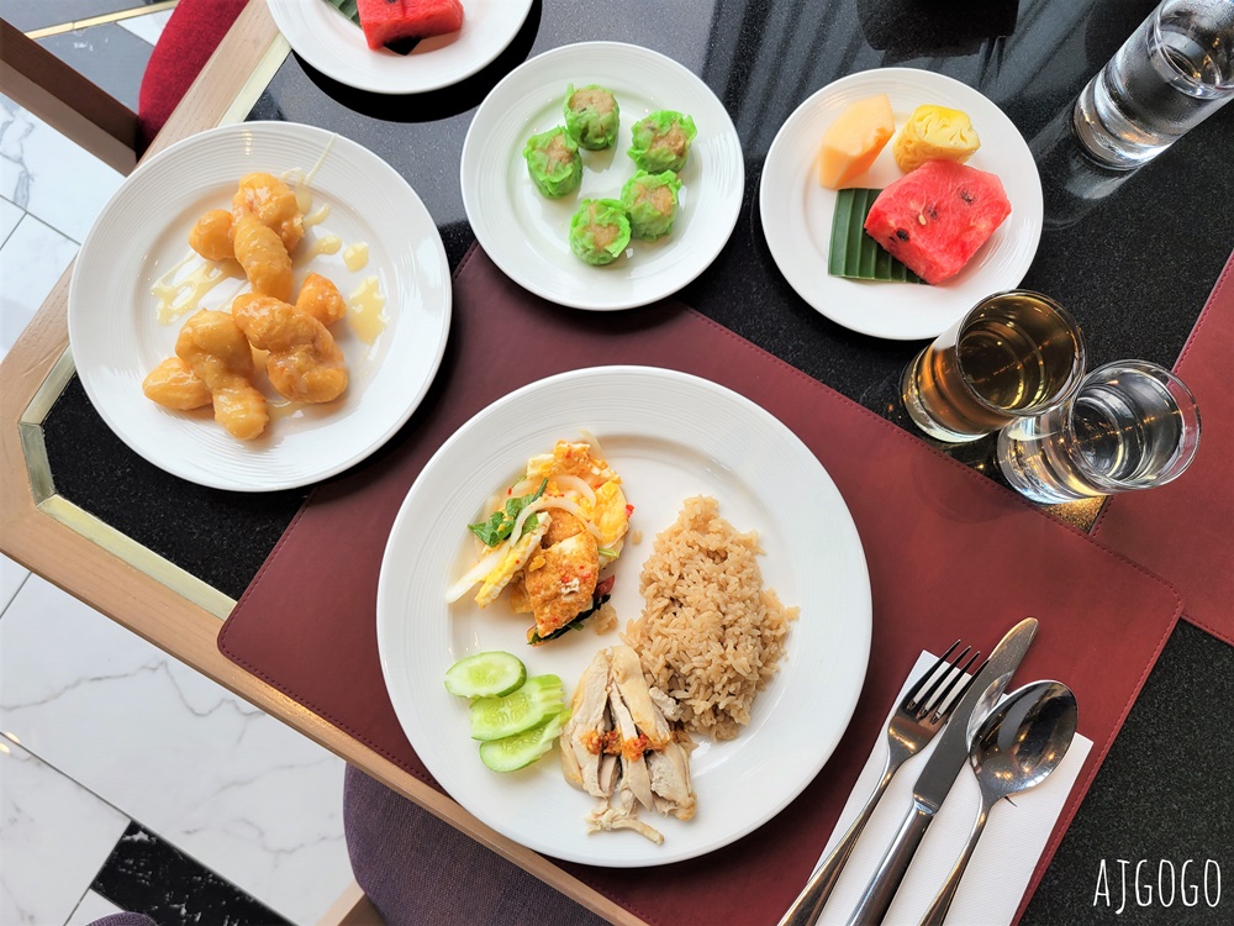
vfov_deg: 53.1
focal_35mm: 26
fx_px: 927
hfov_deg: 67.3
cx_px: 617
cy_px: 463
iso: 40
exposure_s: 1/184
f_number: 1.8
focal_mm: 5.4
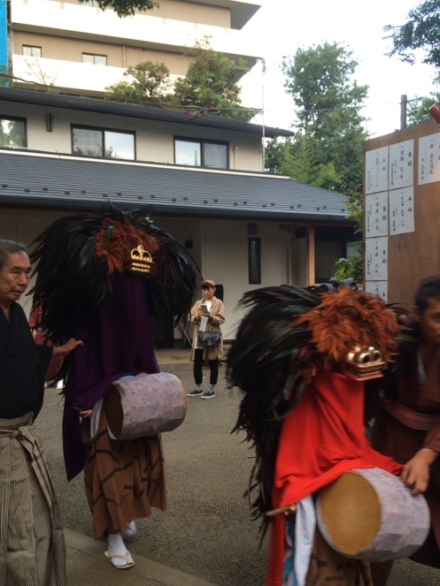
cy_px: 316
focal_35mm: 35
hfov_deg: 40.7
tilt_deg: -3.6
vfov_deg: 52.6
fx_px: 593
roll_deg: +1.2
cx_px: 237
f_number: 2.2
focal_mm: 4.15
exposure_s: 1/40
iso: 40
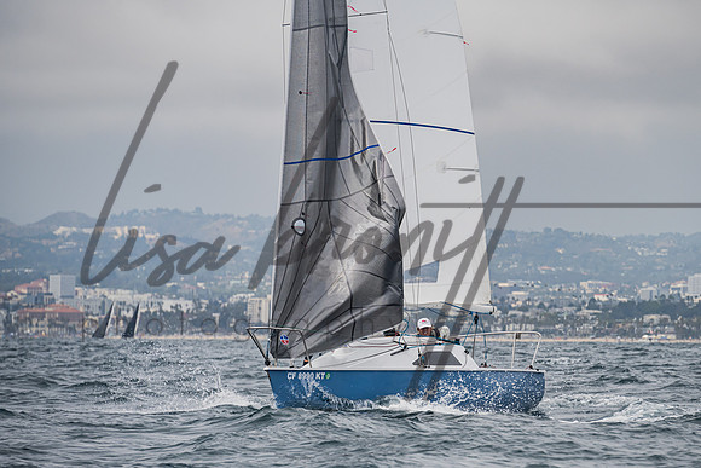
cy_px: 278
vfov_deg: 5.3
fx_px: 5044
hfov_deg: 8.0
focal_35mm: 259
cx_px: 398
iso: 160
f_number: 6.3
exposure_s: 1/640
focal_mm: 200
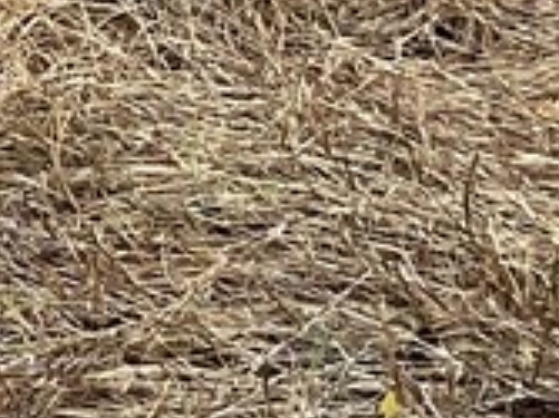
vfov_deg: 8.2
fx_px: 2872
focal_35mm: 178
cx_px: -589
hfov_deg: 10.2
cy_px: -211
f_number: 1.8
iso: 64
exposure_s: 1/122
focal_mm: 3
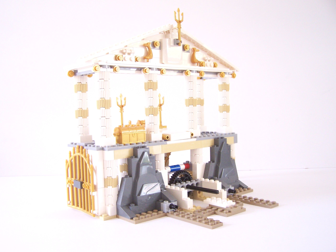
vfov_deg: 37.7
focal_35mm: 38
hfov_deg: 49.0
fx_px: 369
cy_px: 126
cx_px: 168
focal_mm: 6.3
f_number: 3.2
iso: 200
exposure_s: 1/8
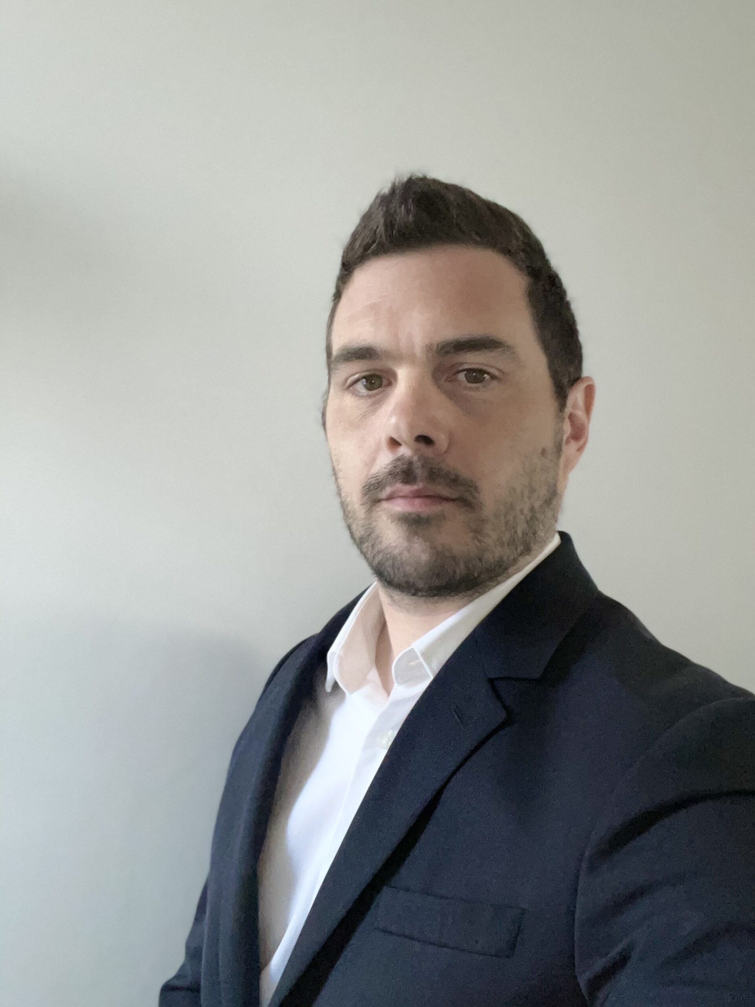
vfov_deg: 60.0
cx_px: 378
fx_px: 872
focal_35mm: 30
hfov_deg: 46.8
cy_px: 504
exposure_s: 1/60
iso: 320
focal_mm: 2.71
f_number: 2.2
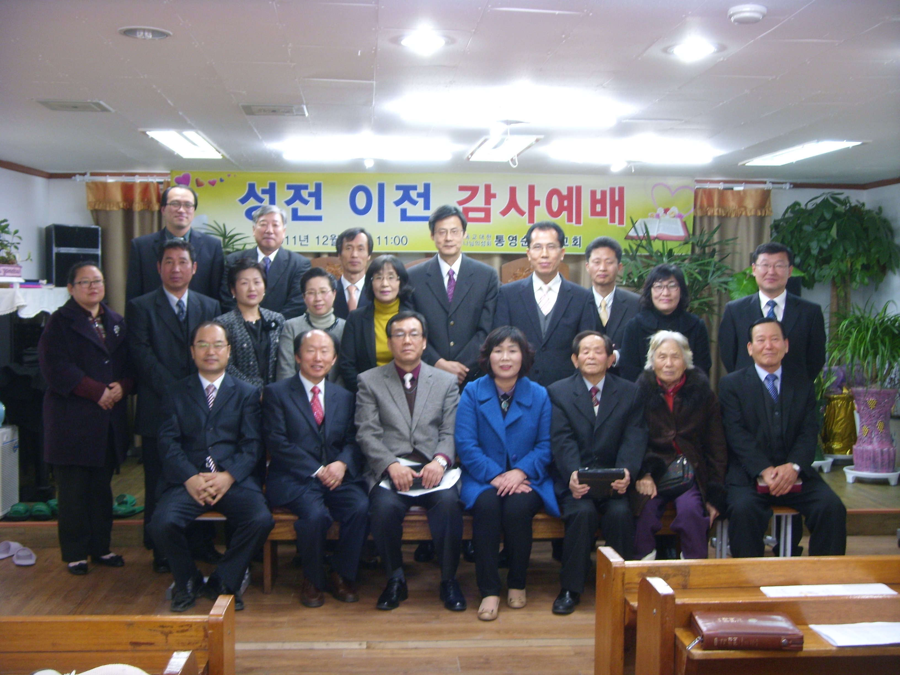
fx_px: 910
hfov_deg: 52.6
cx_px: 450
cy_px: 338
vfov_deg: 40.7
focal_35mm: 35
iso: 100
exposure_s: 1/19
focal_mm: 7.28
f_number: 3.6
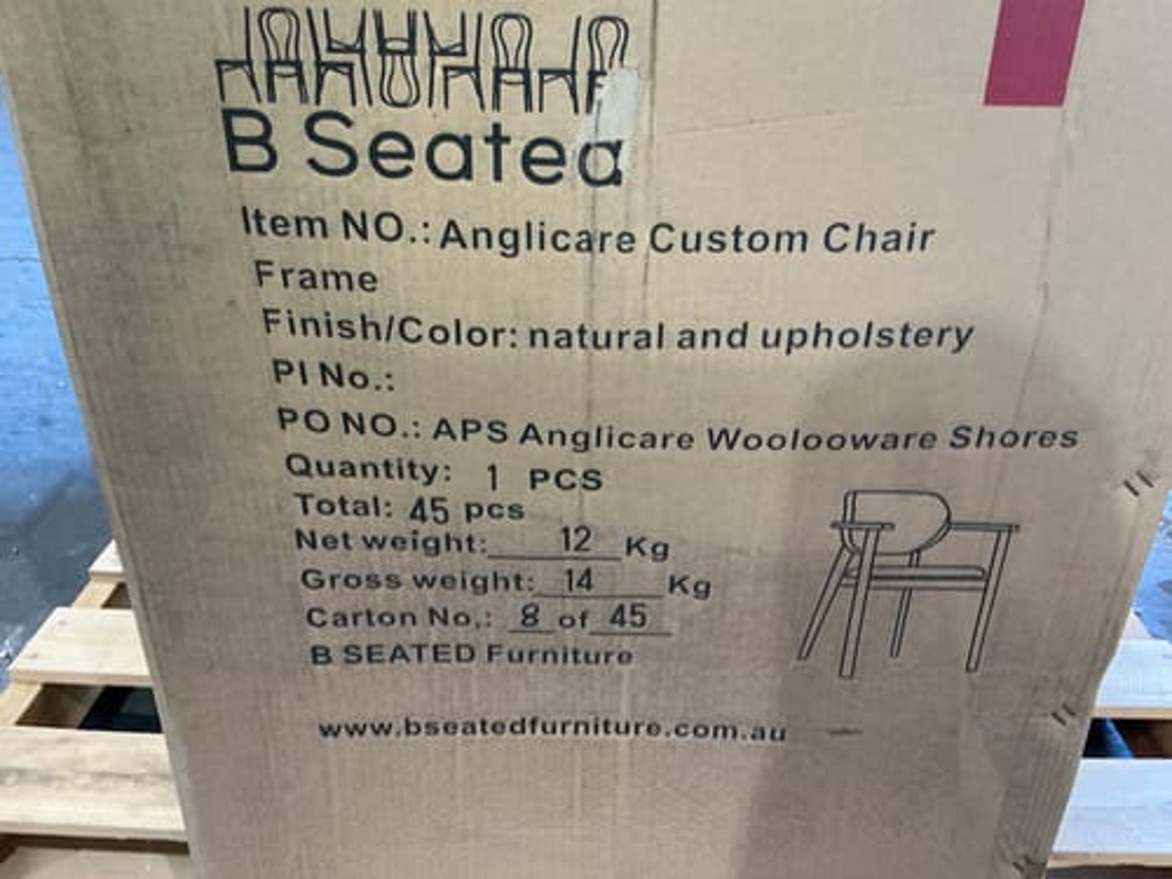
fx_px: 948
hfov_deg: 63.4
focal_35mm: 28
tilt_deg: -27.5
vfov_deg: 49.7
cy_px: 440
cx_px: 586
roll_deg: -1.0
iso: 160
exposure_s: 1/50
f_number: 1.8
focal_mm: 3
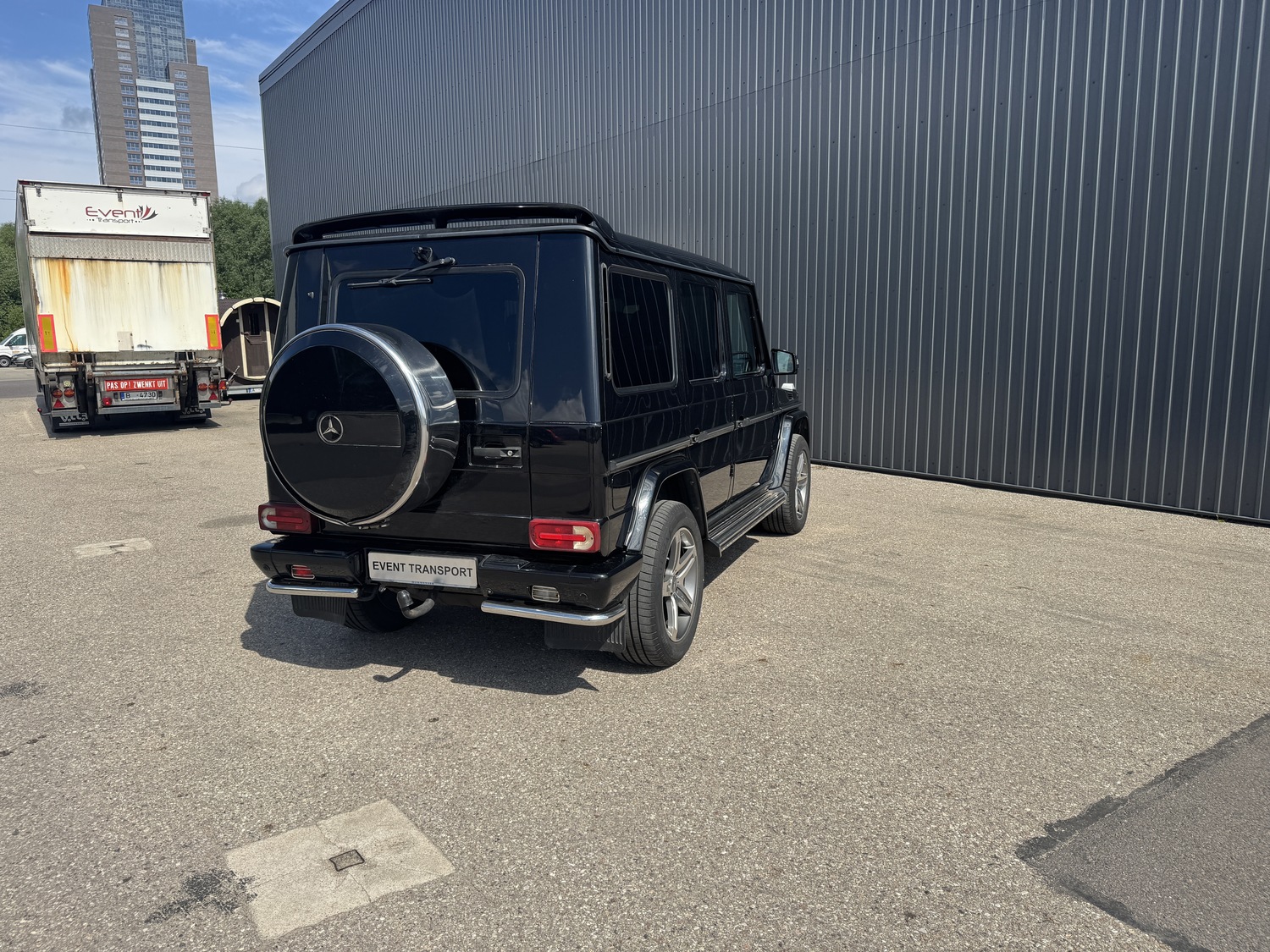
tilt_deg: -8.3
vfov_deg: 56.8
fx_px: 881
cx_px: 635
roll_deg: +1.3
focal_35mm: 24
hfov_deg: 71.6
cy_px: 476
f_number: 1.78
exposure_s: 1/4608
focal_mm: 6.76
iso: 80
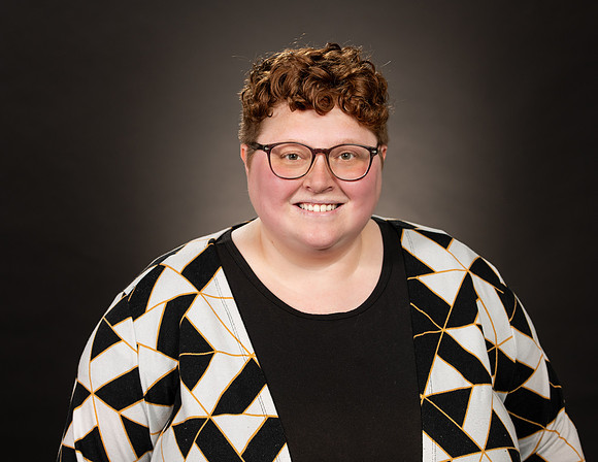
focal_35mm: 105
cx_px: 272
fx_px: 1841
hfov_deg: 18.4
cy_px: 234
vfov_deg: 14.3
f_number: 5.6
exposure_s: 1/250
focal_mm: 85
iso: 250
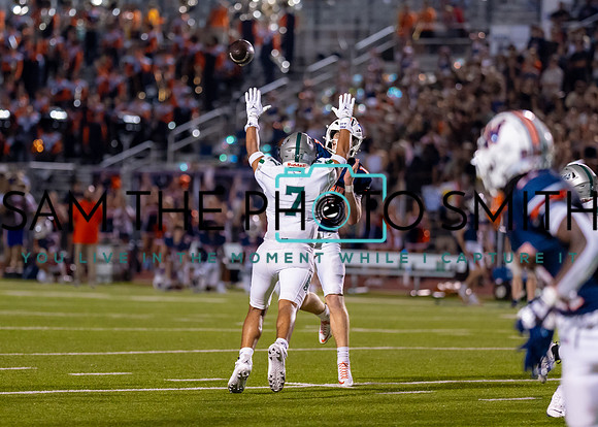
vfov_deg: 5.6
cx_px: 286
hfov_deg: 7.8
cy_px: 214
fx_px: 4369
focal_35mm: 257
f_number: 1.8
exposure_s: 1/1000
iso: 1600
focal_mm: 135
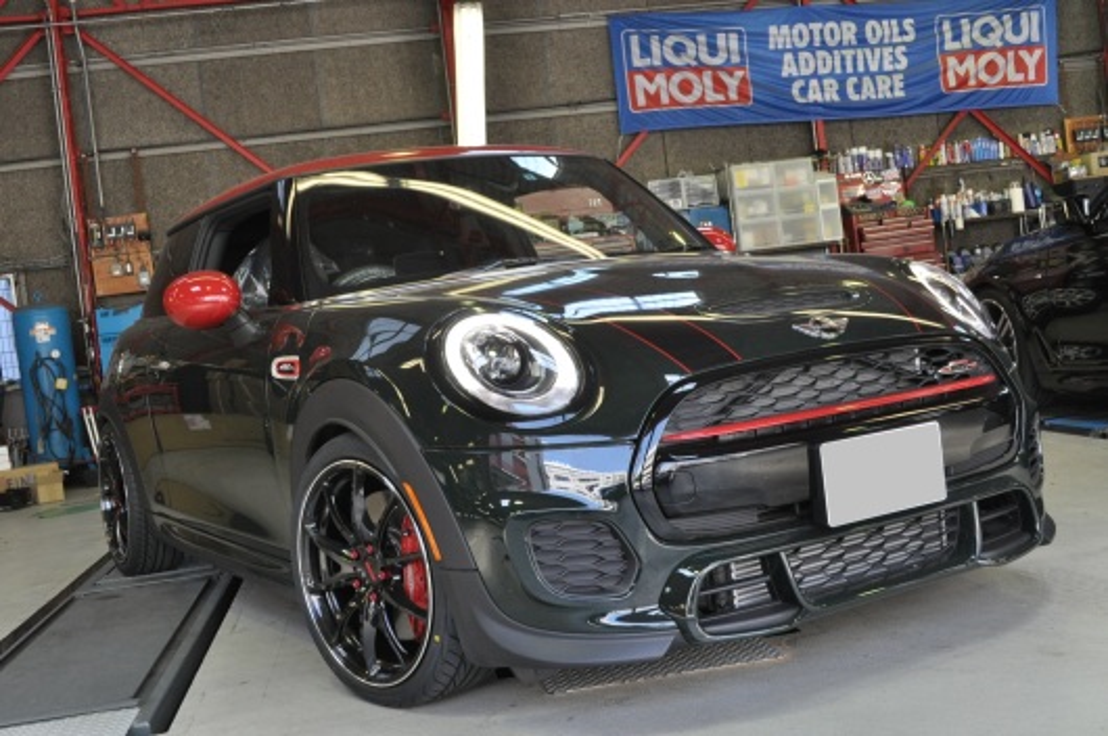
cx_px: 554
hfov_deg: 46.4
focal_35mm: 42
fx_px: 1291
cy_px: 368
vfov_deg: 31.8
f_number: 8
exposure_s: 1/80
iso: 800
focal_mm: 28
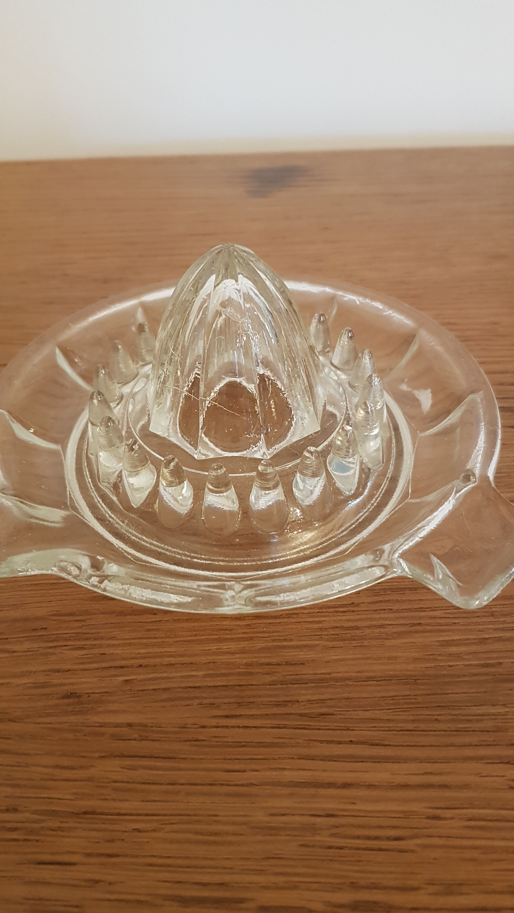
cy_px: 450
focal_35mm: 29
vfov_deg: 66.1
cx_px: 251
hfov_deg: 40.2
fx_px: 703
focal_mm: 4.2
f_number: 1.7
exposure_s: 1/25
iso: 160
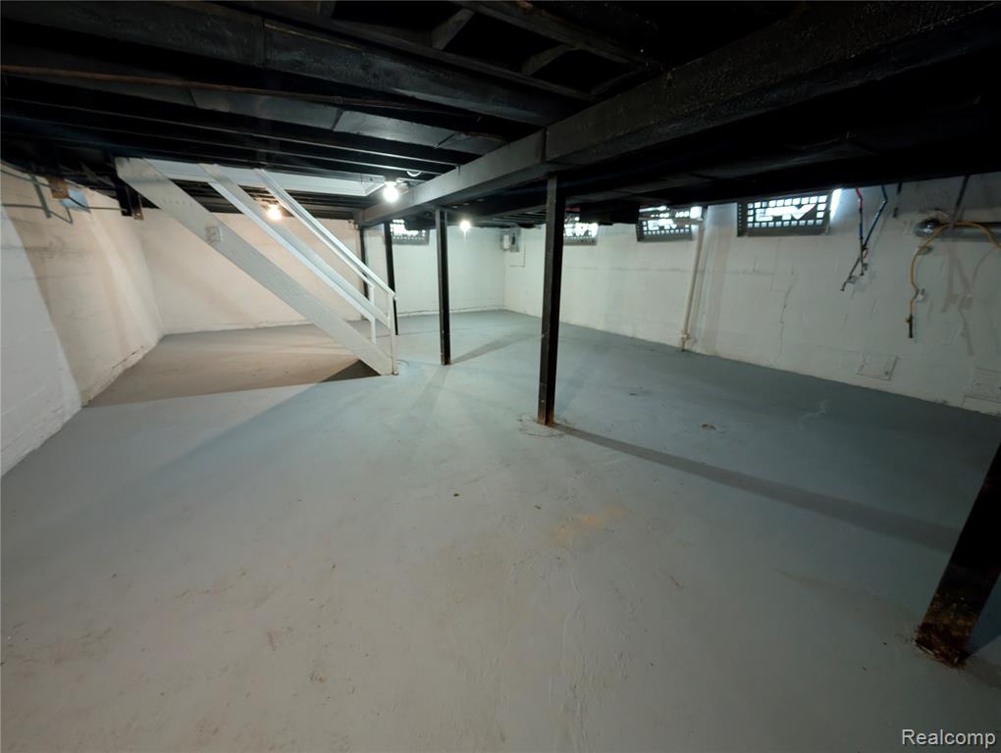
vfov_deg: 94.6
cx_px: 500
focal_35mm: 12
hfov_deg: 110.5
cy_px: 376
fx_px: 347
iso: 296
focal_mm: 2.02
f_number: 1.7
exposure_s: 1/16.1
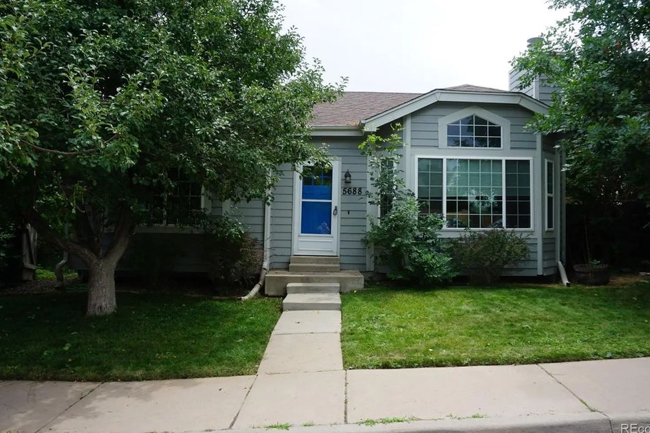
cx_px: 340
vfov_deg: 49.5
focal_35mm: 26
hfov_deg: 69.4
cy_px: 203
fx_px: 469
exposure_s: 1/100
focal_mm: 16
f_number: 9
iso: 100
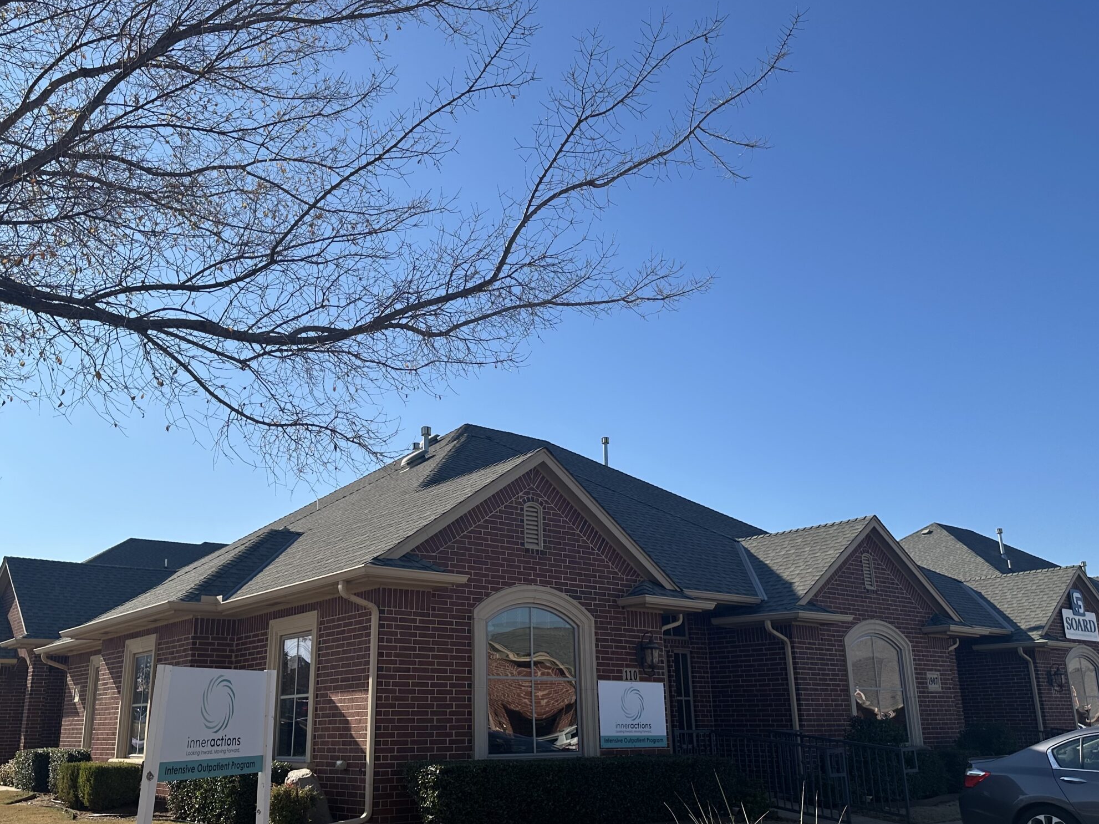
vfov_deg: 45.4
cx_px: 497
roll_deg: +0.7
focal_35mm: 31
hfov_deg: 58.3
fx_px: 984
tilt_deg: +16.2
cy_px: 428
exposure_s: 1/5000
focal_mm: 6.86
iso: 80
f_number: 1.78
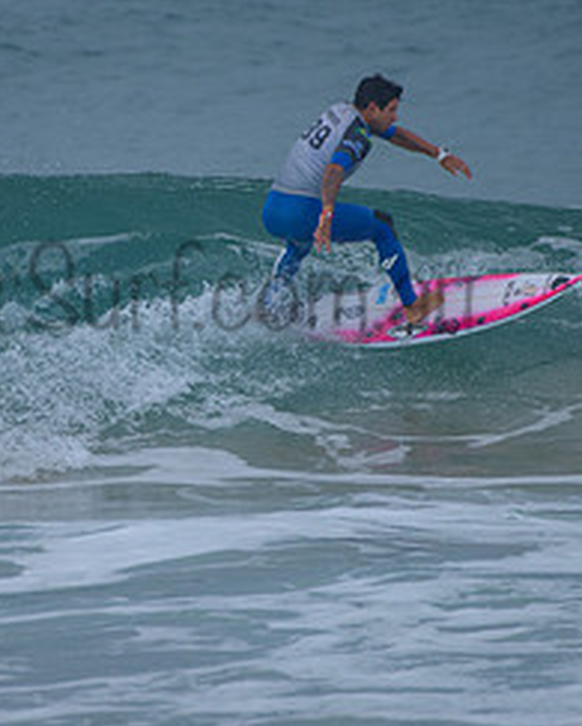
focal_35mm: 1119
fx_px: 24048
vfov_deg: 1.7
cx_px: 158
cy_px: 261
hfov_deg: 1.4
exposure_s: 1/800
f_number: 5.6
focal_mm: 500
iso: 160
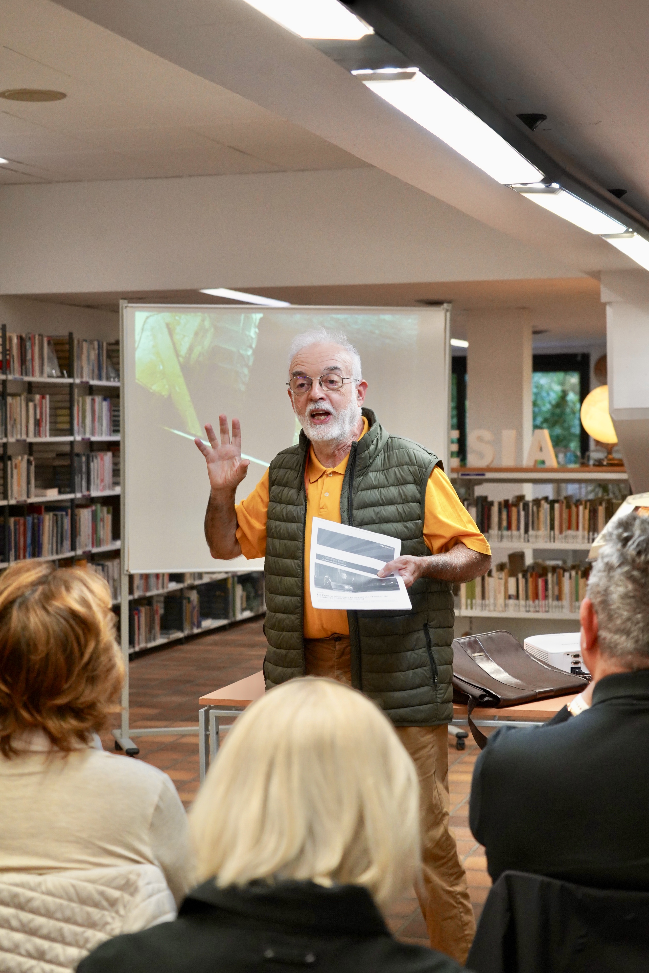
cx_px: 324
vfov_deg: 31.9
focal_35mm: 63
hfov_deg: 21.6
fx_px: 1703
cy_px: 486
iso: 3200
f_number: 5
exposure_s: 1/160
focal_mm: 63
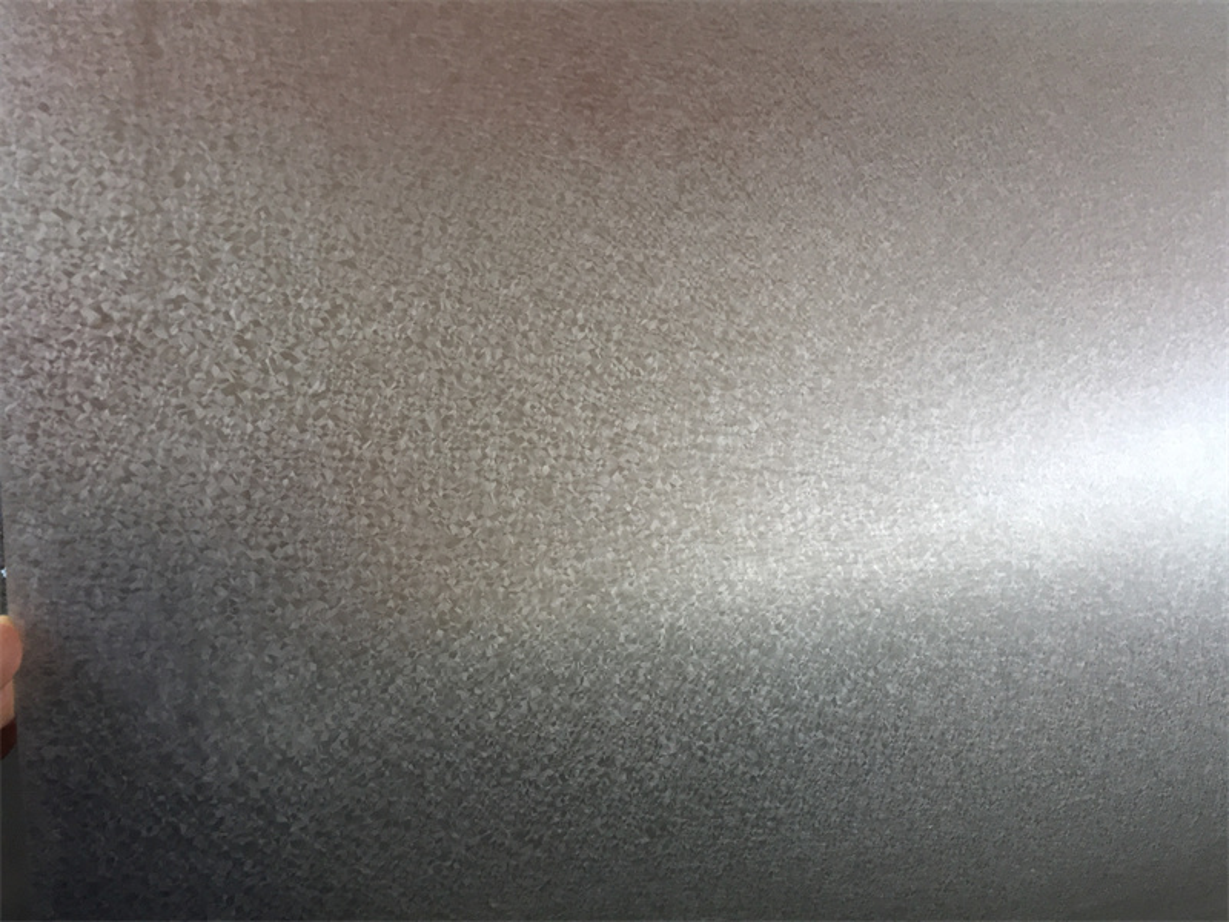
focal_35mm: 29
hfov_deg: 61.7
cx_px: 614
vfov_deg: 48.2
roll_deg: -14.2
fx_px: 1030
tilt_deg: -33.6
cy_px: 461
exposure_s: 1/33
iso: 80
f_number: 2.2
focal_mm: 4.15
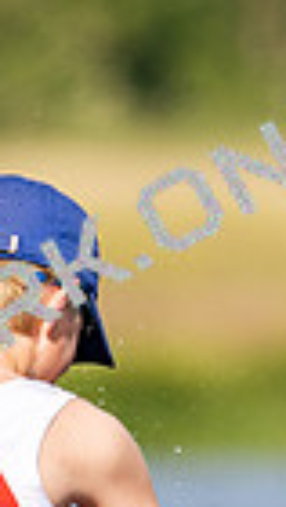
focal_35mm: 2601
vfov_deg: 0.8
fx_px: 34982
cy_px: 565
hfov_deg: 0.5
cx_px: 753
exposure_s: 1/2500
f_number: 4.5
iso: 160
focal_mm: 400
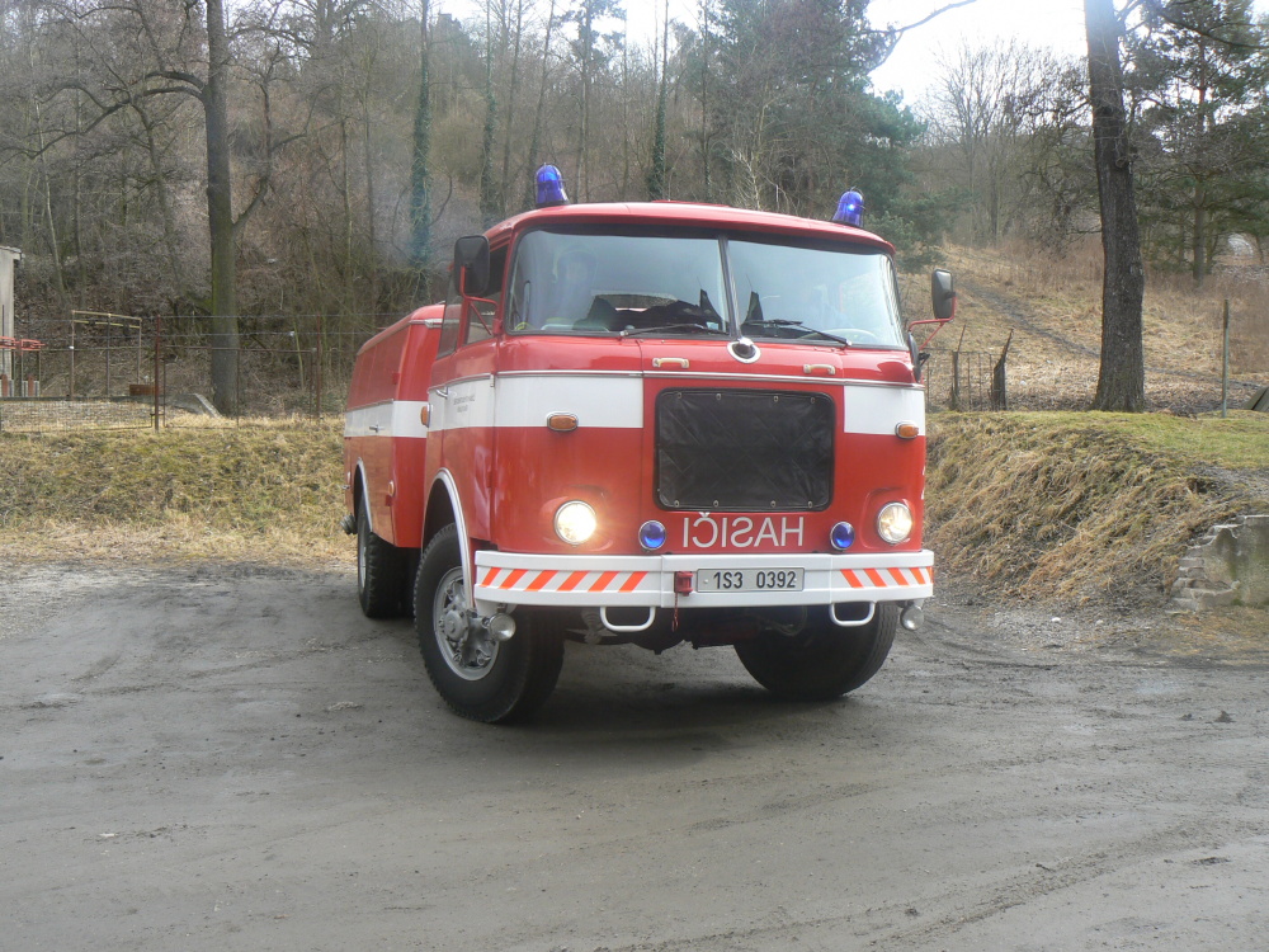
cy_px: 476
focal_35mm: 36
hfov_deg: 51.4
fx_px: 1320
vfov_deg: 39.7
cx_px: 634
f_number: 5.6
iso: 80
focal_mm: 6
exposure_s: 1/100
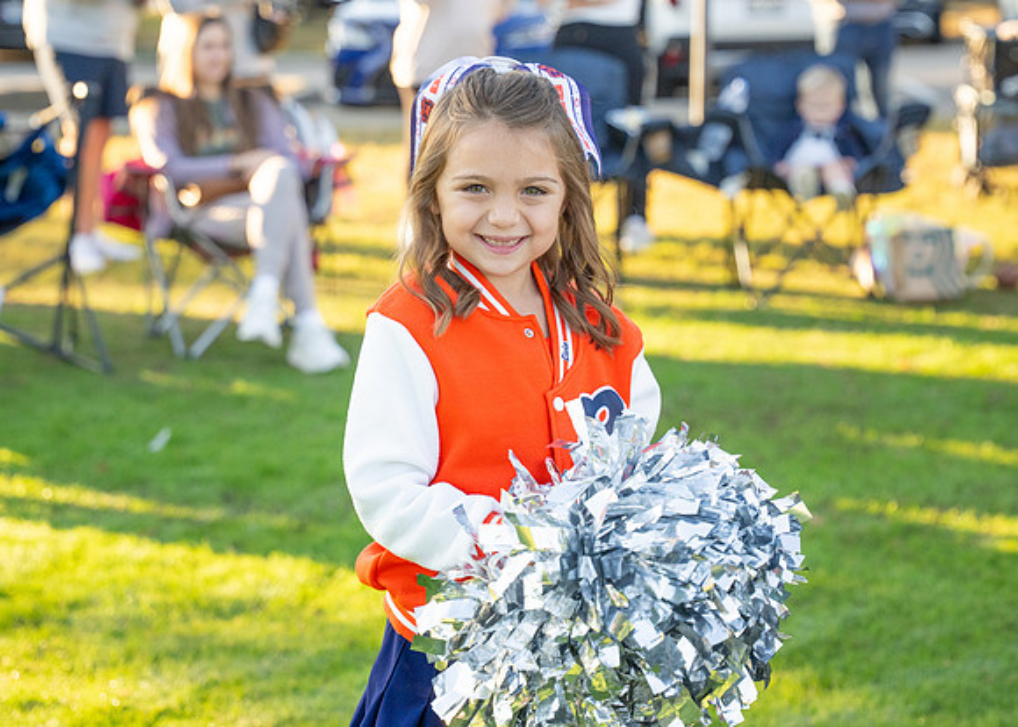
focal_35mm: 77
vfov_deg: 18.6
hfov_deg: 25.8
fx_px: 2221
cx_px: 499
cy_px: 290
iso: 400
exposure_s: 1/1600
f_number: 2.8
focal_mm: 55.8
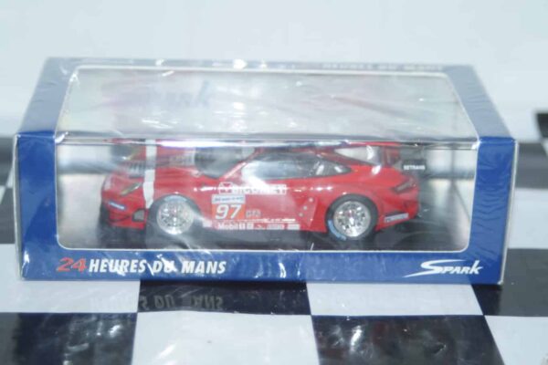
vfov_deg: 15.2
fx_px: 1370
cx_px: 274
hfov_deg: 22.6
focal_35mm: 90
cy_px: 182
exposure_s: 1/100
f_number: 5.6
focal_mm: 60
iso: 500
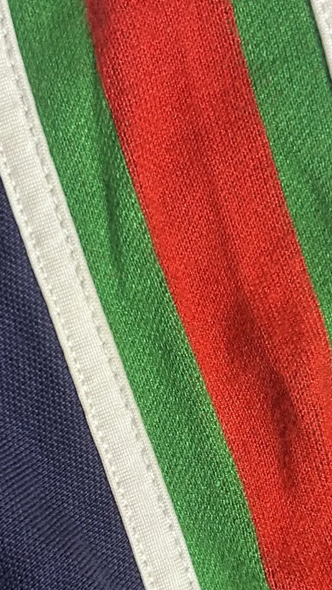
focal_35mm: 77
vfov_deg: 27.2
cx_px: 213
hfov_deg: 15.7
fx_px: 1205
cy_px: 432
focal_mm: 5.7
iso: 200
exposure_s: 1/50
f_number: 1.5
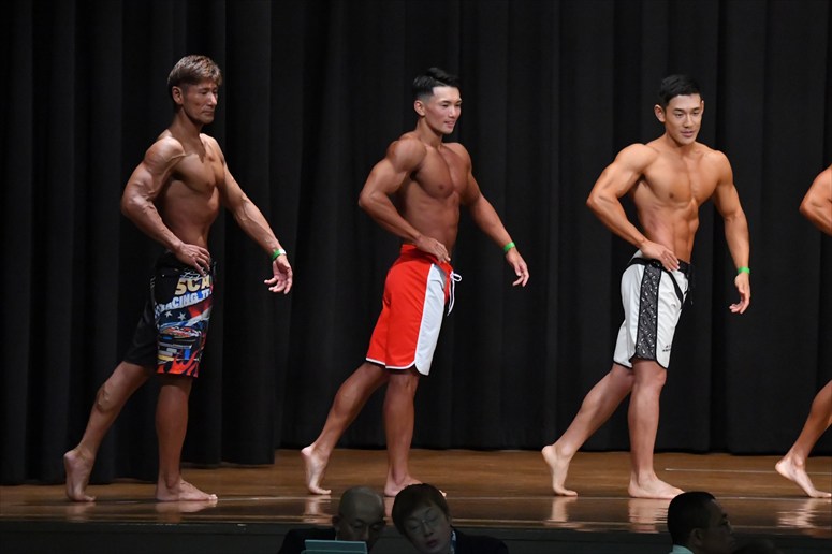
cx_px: 416
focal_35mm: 202
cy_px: 277
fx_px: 4666
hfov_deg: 10.2
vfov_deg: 6.8
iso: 8000
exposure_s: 1/400
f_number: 5.6
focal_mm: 135
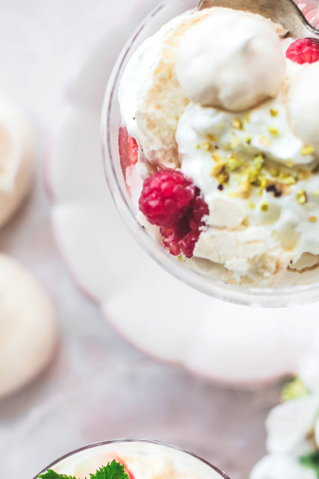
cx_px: 191
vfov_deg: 23.0
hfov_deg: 15.7
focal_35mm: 87
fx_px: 1155
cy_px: 388
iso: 250
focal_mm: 50
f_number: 3.2
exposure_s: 1/125
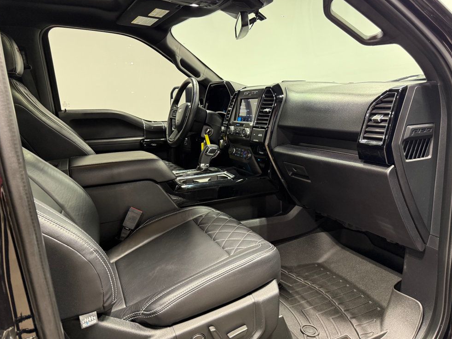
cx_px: 229
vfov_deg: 54.9
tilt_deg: -10.7
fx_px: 326
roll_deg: -0.9
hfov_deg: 69.4
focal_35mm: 25
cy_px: 170
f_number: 1.78
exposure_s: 1/60
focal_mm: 6.76
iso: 250
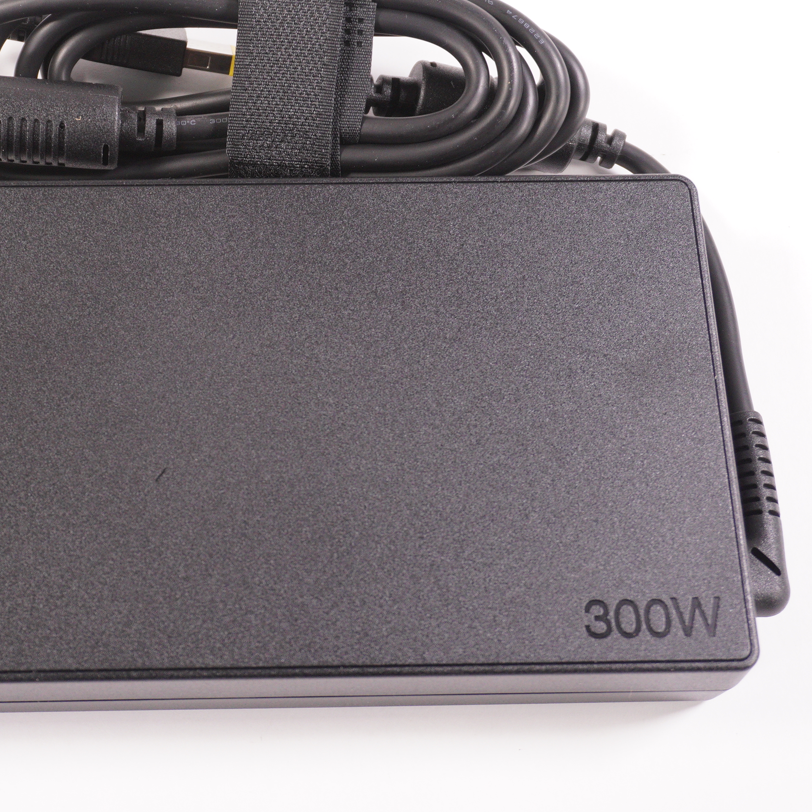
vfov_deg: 24.7
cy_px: 336
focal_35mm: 70
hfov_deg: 24.5
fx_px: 1851
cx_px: 200
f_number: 5.6
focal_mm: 31
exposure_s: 1/250
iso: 800
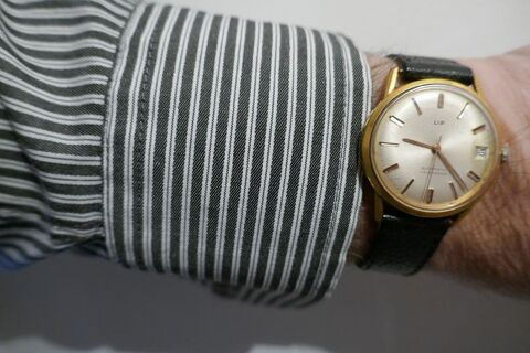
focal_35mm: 25
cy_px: 176
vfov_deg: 51.3
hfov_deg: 71.5
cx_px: 265
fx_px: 368
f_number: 2.8
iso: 1600
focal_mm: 9.1
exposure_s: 1/60
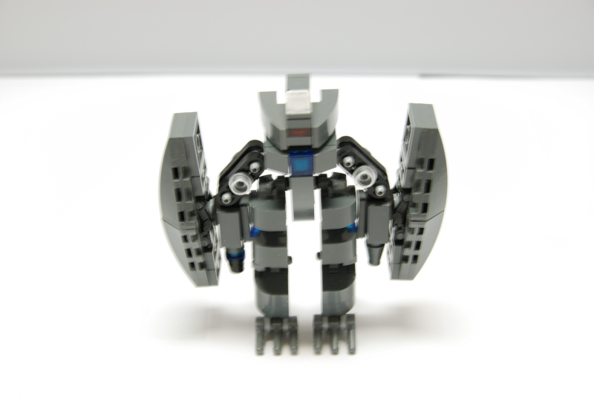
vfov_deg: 19.0
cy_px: 199
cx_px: 297
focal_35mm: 72
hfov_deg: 28.0
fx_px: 1190
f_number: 7.1
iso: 100
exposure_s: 1/2
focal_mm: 48
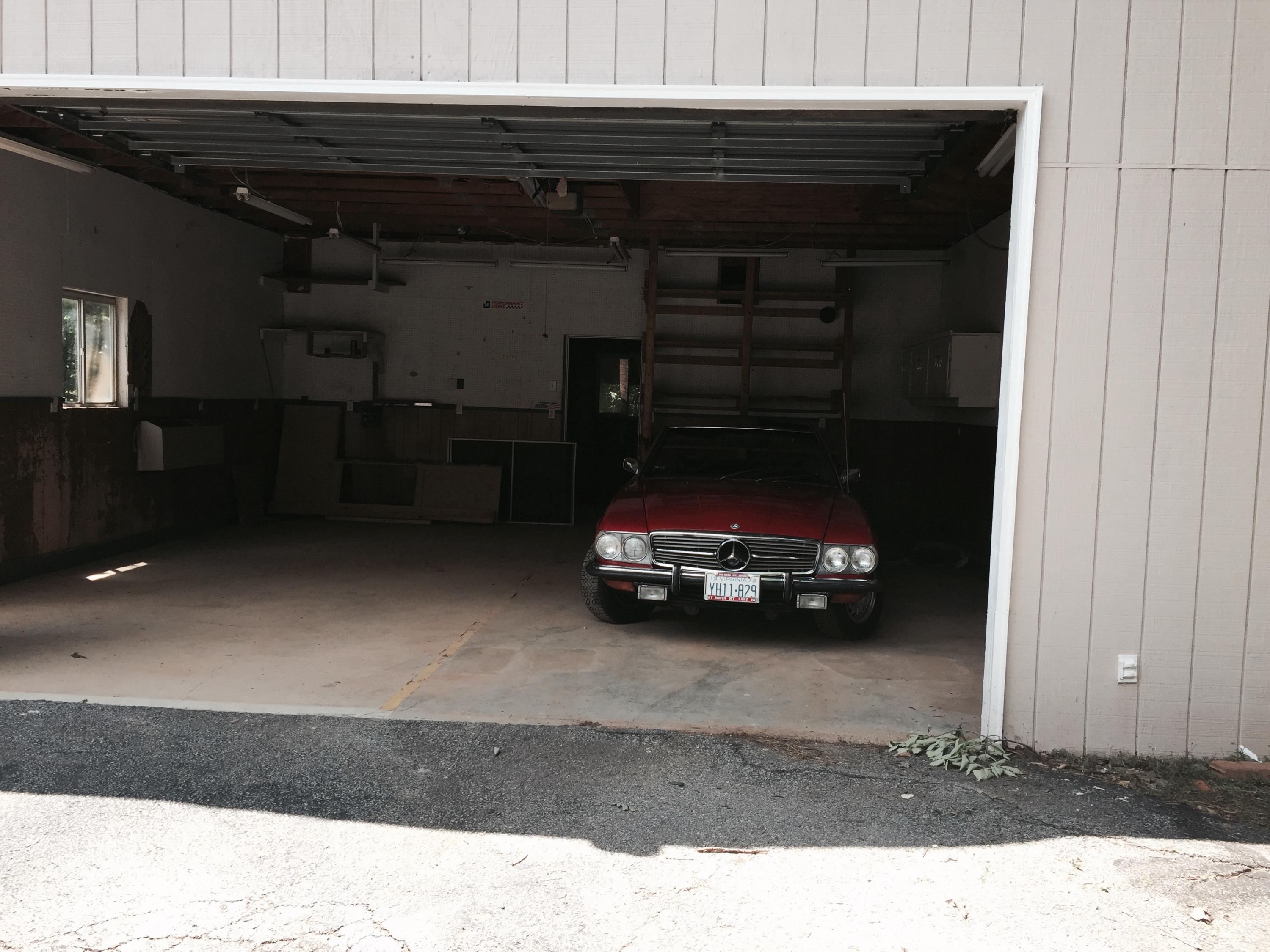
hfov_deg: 61.7
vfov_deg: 48.2
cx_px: 635
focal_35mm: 29
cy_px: 476
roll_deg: -0.9
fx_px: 1064
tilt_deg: -7.2
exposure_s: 1/350
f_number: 2.2
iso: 32
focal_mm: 4.15
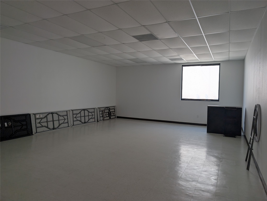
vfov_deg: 56.9
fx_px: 185
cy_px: 100
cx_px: 134
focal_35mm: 24
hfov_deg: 71.5
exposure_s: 1/197
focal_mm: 6.9
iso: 20
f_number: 1.68
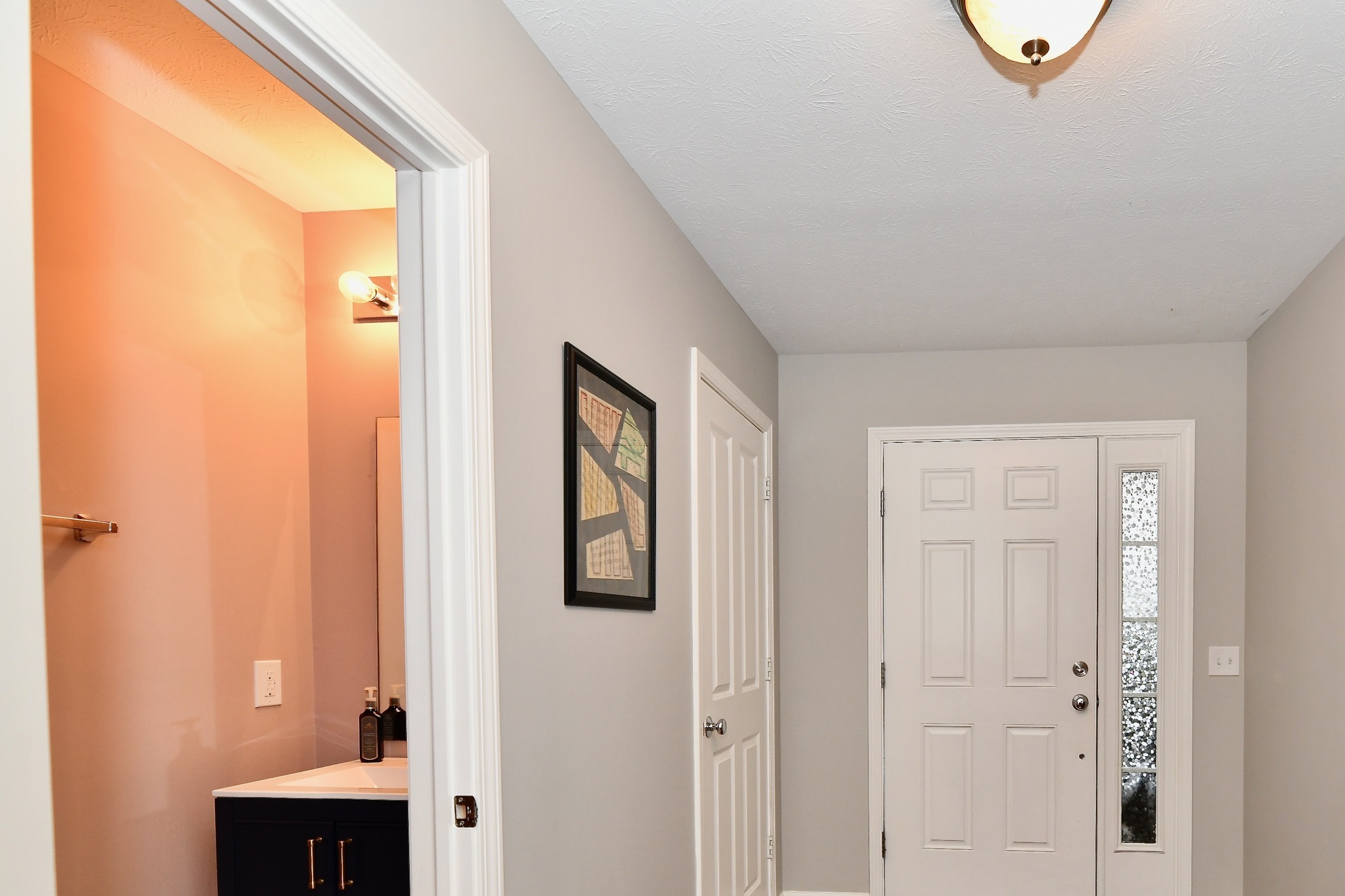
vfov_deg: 57.2
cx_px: 923
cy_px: 645
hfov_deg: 77.9
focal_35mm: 21
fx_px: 784
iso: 640
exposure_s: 1/60
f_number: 6.3
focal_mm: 14
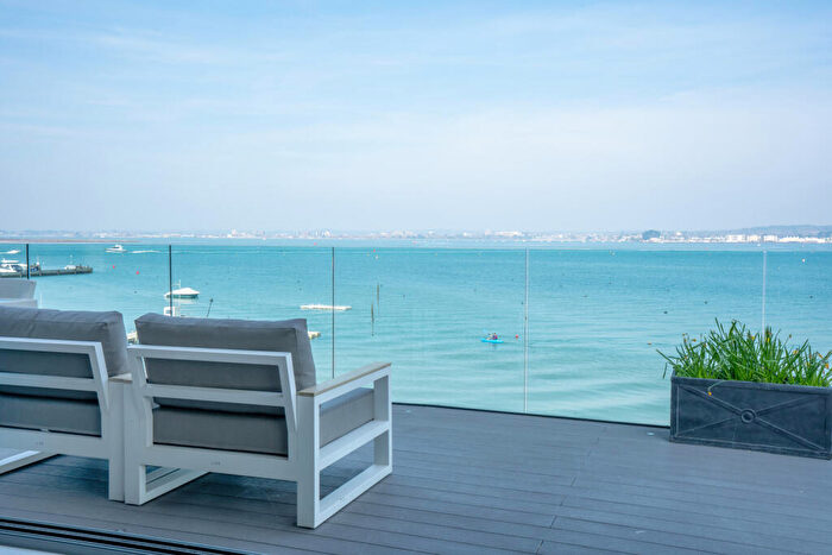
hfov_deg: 54.4
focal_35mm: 35
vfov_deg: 37.9
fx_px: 809
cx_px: 416
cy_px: 278
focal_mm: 35
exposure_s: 1/100
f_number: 11
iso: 200
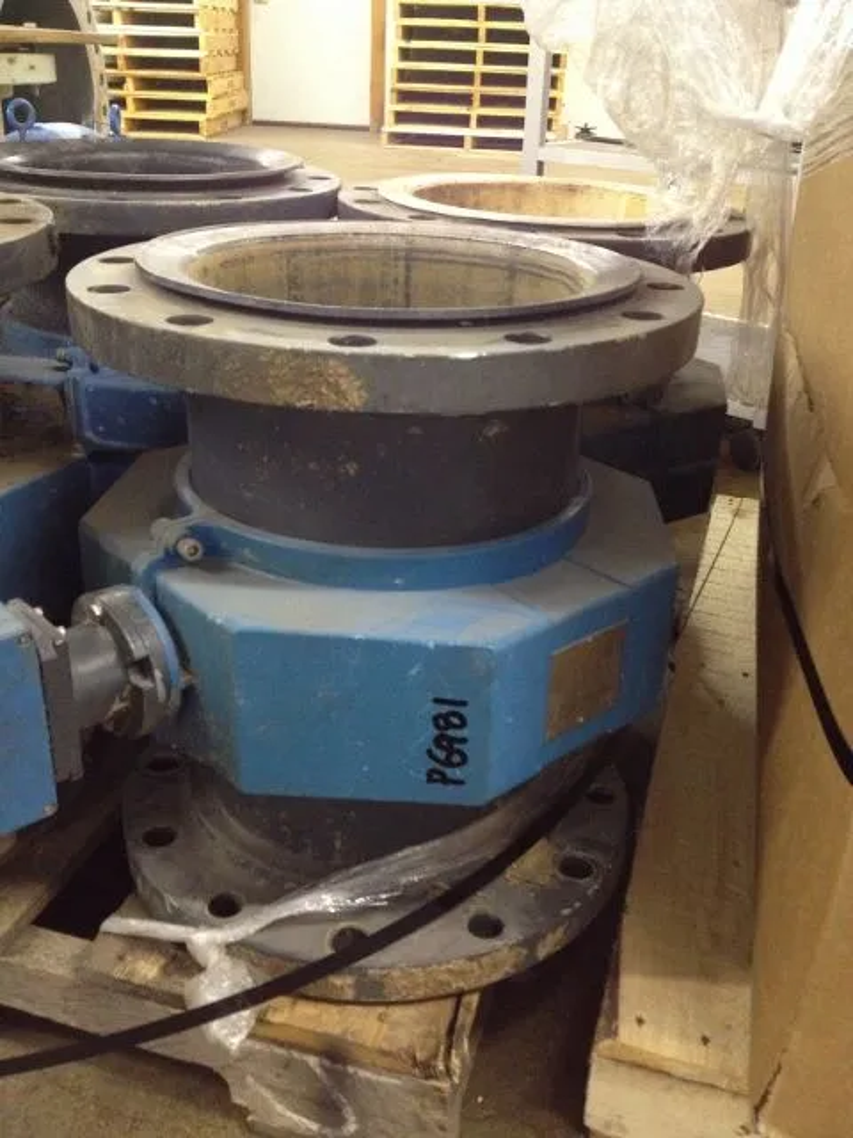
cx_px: 426
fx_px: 1150
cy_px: 569
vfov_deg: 52.6
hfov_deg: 40.7
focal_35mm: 35
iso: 400
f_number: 2.4
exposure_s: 1/17
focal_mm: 4.28
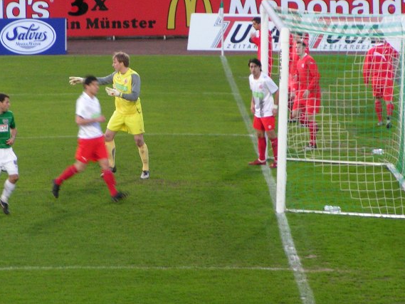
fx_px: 3242
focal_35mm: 277
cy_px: 97
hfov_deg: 7.1
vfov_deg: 5.4
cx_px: 145
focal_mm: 30.1
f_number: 3.5
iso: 200
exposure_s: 1/60
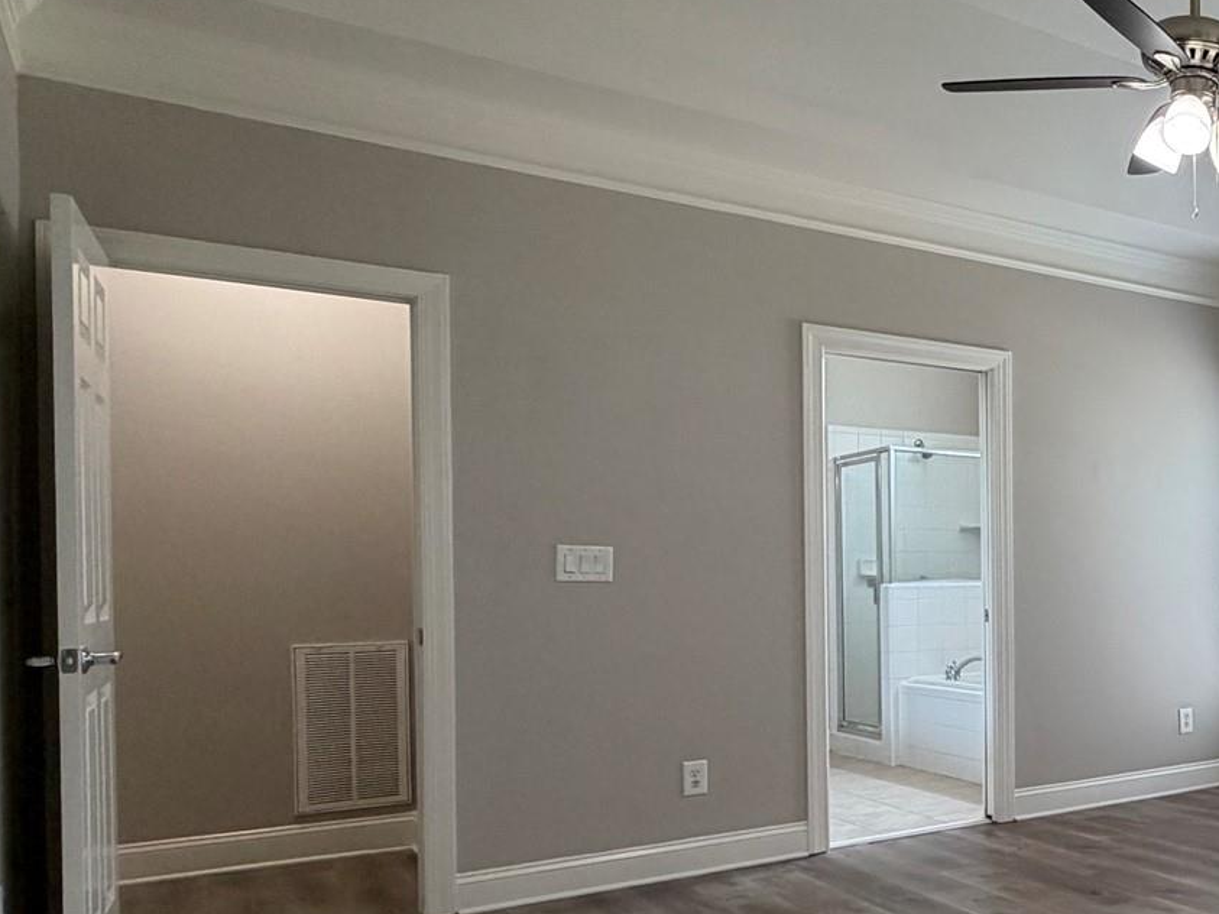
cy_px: 581
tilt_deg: -0.3
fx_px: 1197
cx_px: 1327
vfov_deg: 41.4
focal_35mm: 34
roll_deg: +0.8
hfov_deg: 42.8
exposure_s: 1/60
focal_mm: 2.22
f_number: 2.2
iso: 160
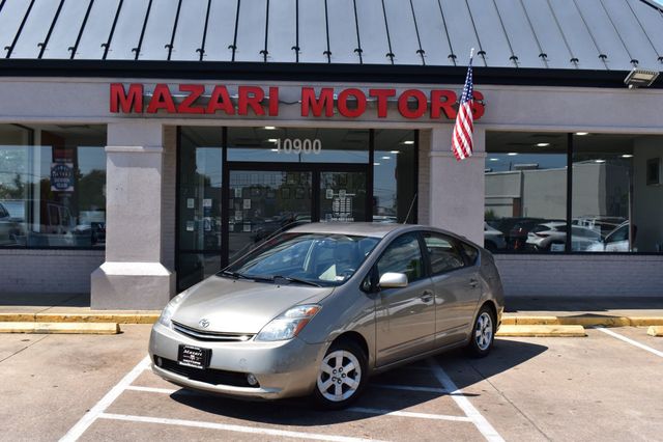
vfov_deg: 31.9
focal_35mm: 42
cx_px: 332
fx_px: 773
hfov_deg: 46.4
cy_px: 221
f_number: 11
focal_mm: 28
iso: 360
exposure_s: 1/500
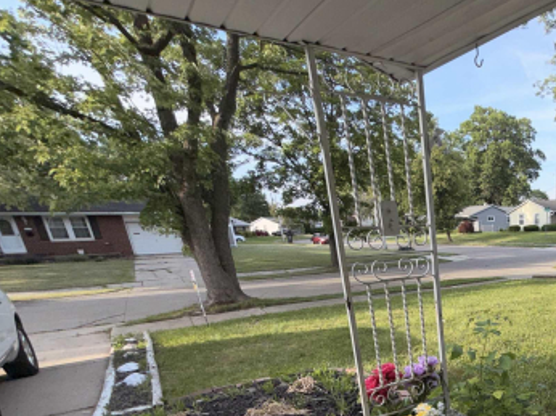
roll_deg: +2.4
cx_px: 507
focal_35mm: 27
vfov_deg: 45.8
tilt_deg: -19.3
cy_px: 384
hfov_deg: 55.9
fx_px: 433
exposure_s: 1/357
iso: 16
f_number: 2.2
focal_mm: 2.22
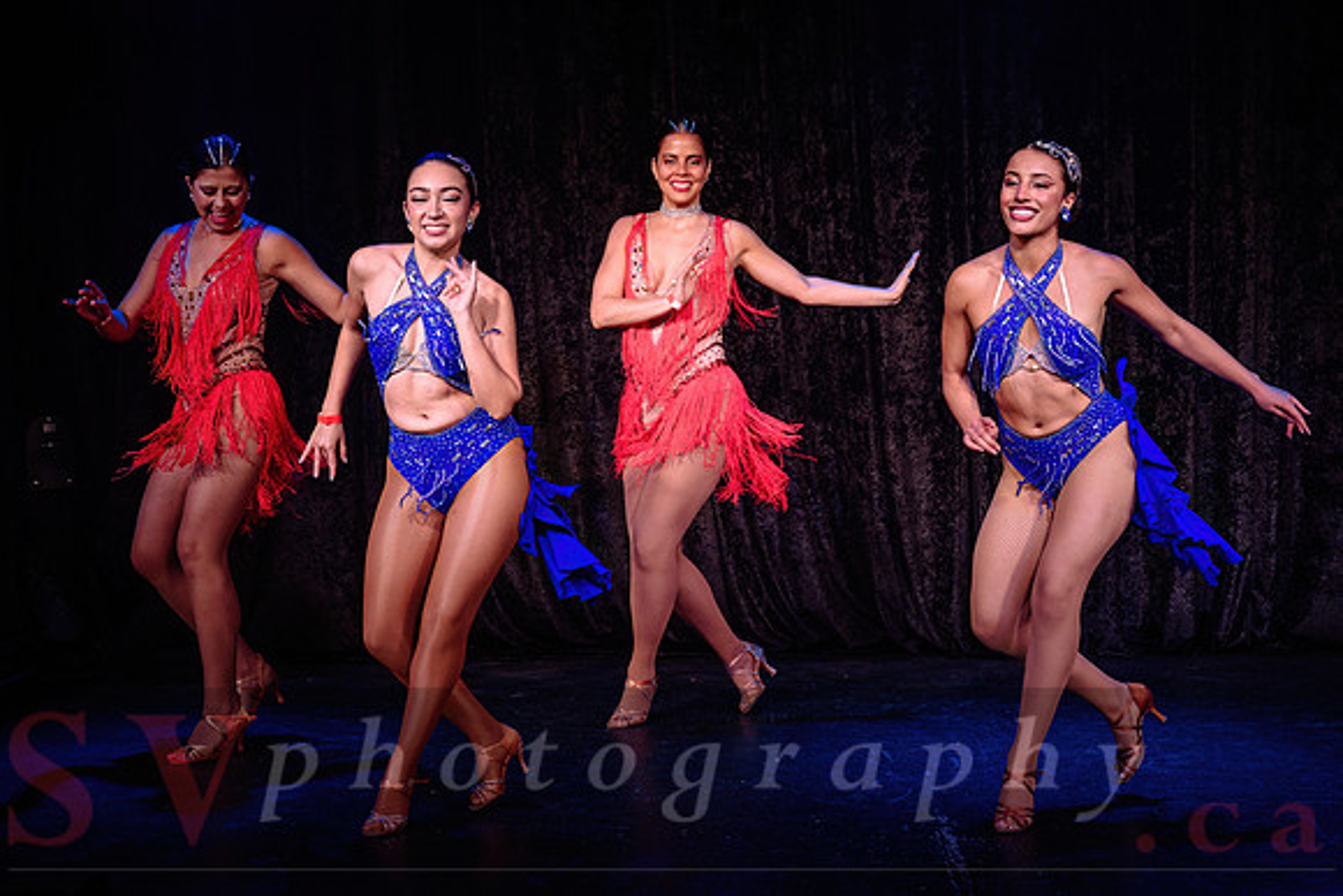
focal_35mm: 56
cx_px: 739
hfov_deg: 35.9
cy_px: 424
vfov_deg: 24.4
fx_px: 2074
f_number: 3.2
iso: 1600
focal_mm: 46
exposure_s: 1/500
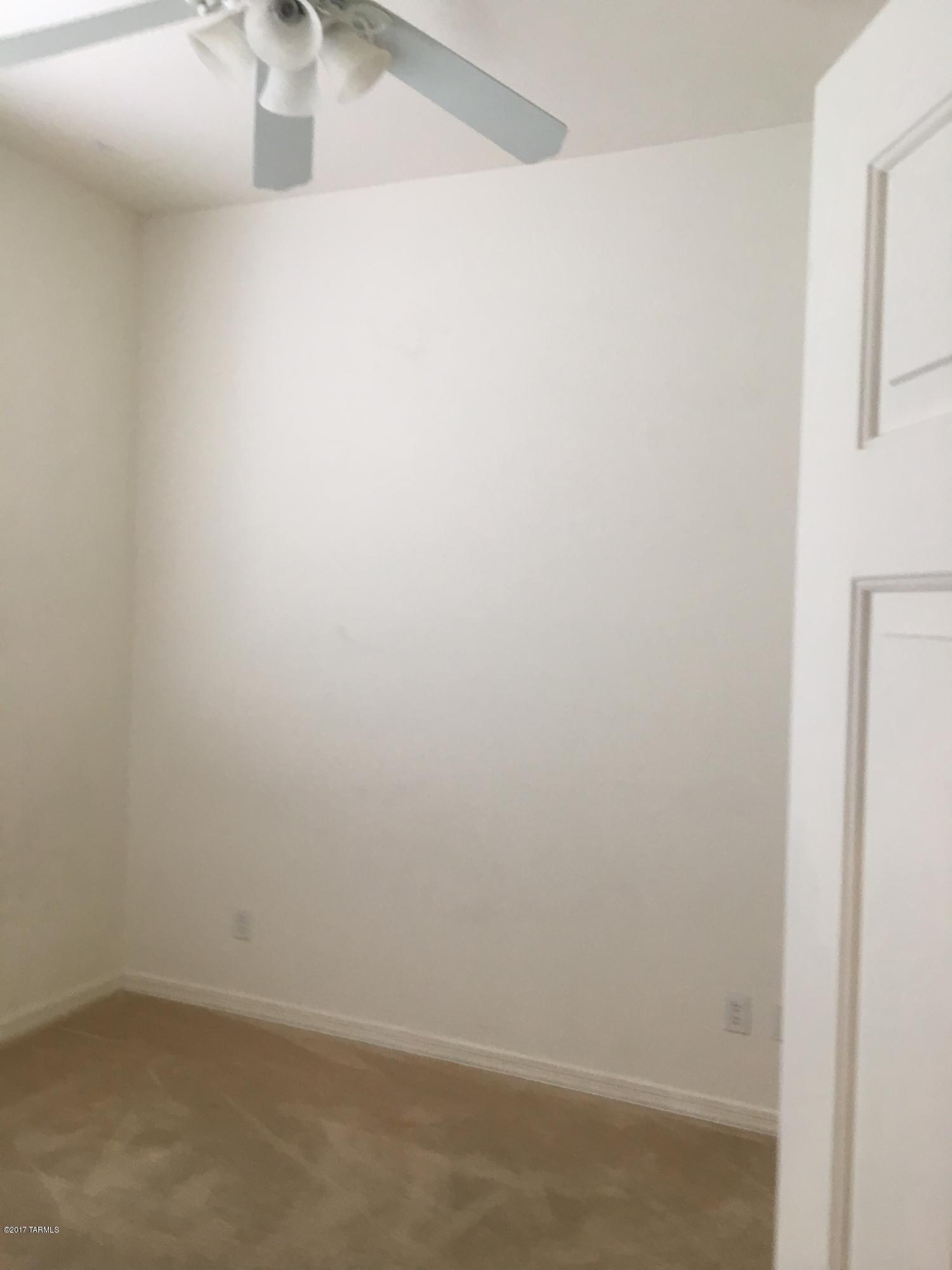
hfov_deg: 48.2
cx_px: 476
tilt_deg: +2.6
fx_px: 1063
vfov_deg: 61.7
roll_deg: -2.7
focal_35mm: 29
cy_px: 635
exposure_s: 1/30
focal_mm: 4.15
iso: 25
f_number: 2.2
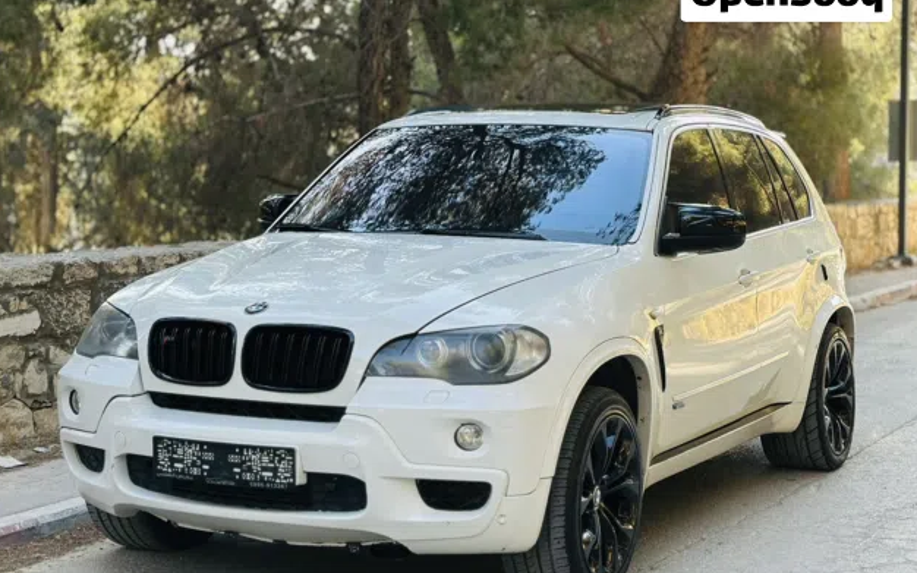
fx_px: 1299
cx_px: 460
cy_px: 233
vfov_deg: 24.8
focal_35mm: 52
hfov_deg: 38.9
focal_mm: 6.86
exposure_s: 1/243
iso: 80
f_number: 1.78
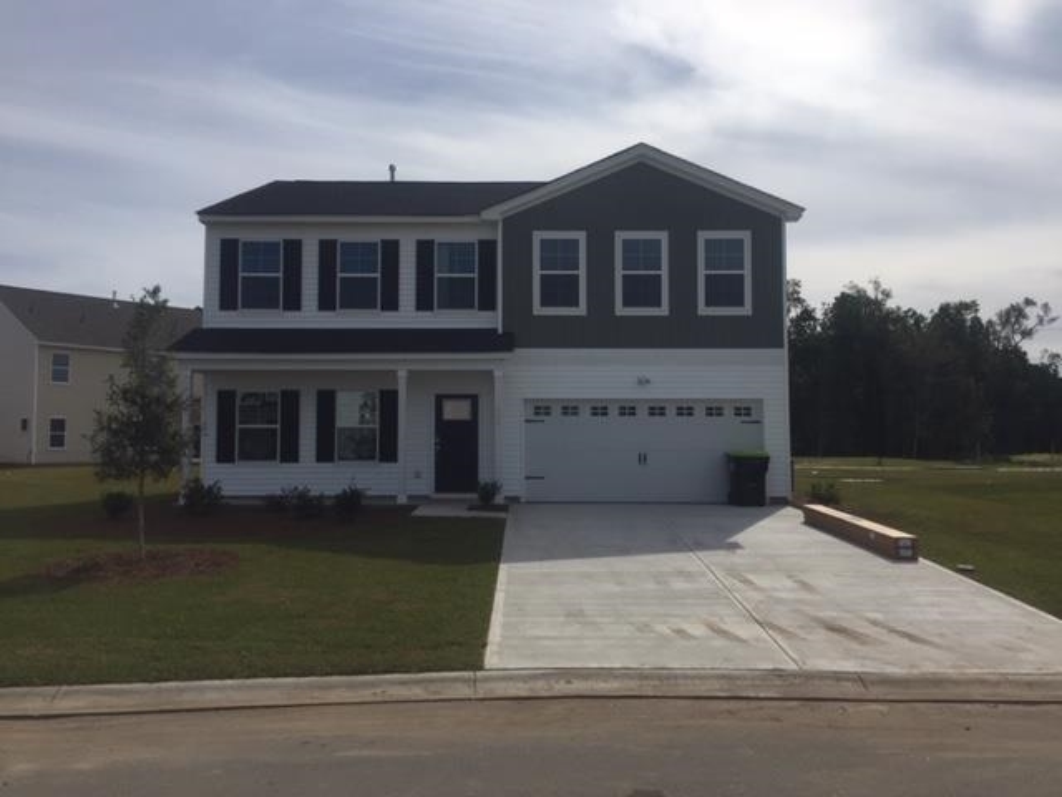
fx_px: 890
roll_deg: -1.5
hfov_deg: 61.7
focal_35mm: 29
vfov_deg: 48.2
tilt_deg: +4.5
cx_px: 531
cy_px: 398
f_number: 2.2
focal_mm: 4.15
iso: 32
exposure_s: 1/5650
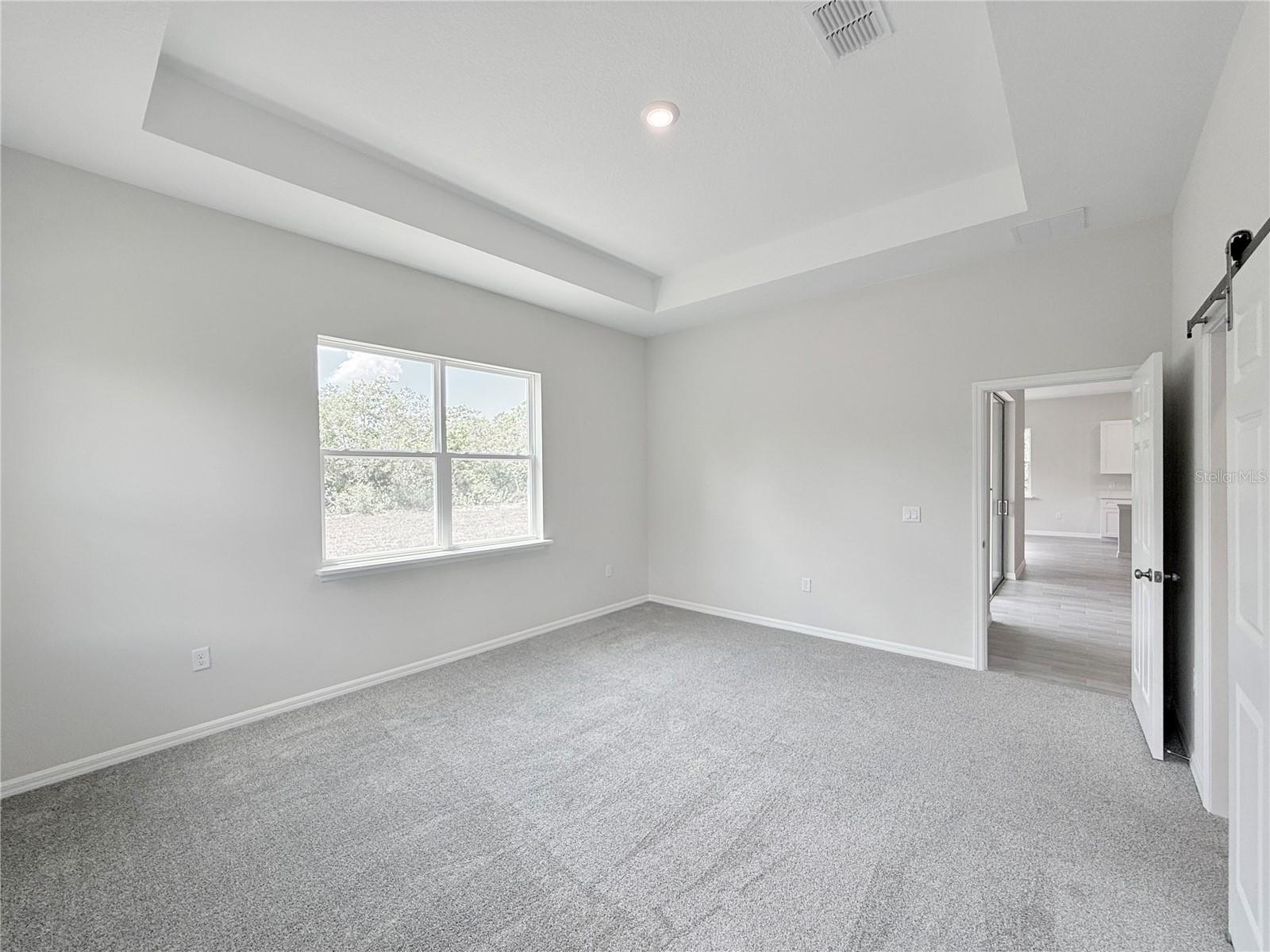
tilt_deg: +0.0
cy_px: 476
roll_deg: +0.5
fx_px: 514
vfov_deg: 85.7
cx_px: 635
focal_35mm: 14
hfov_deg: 102.1
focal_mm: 2.22
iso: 64
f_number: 2.2
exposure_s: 1/143
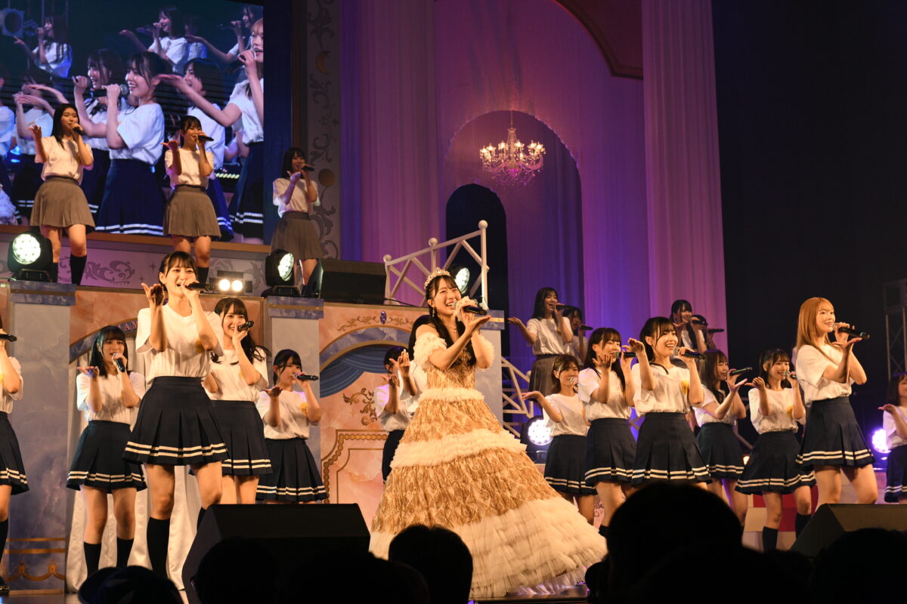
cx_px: 454
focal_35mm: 70
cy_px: 302
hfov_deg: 28.8
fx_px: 1763
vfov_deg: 19.5
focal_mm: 70
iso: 1600
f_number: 8
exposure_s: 1/320
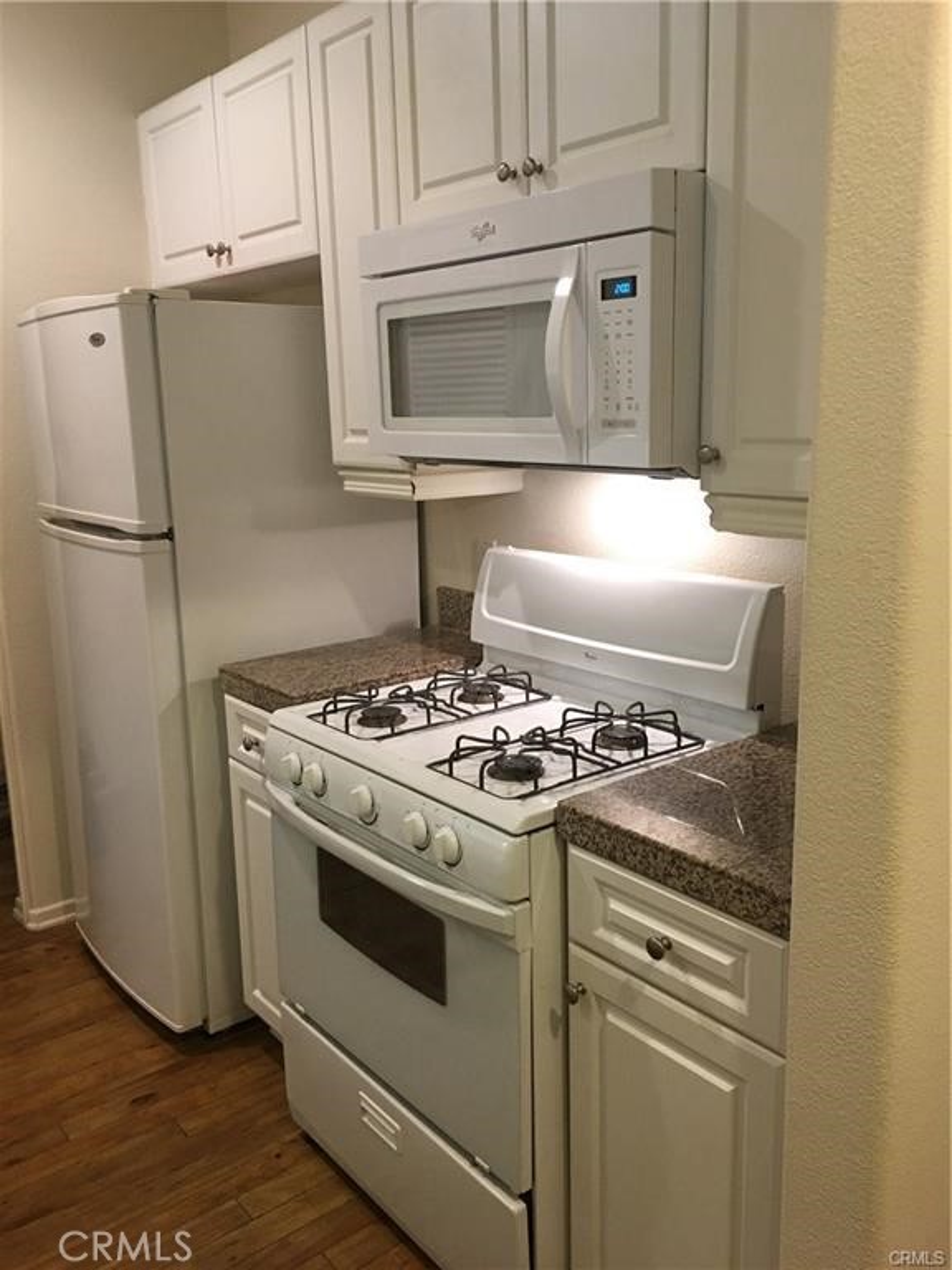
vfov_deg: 61.7
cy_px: 635
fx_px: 1063
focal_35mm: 29
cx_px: 476
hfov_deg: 48.2
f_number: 2.2
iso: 64
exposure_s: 1/15
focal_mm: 4.15
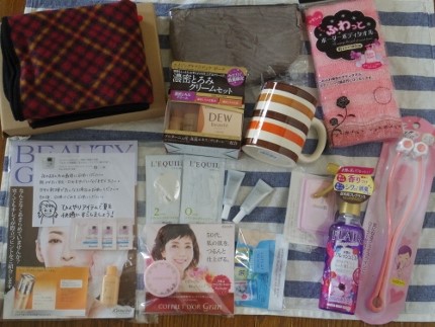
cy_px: 164
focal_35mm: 50
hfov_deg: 38.2
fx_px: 629
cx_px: 218
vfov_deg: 29.1
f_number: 8
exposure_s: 1/3.33
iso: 800
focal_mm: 10.8
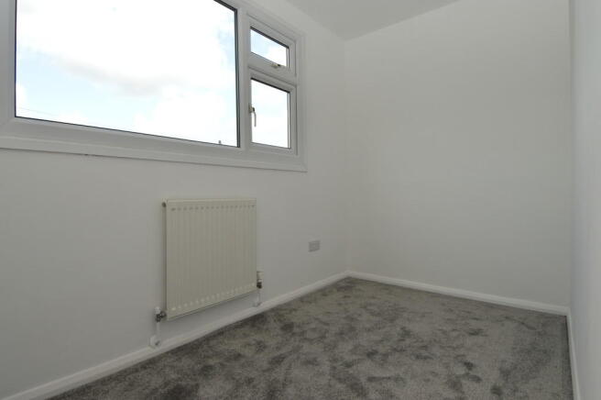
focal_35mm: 18
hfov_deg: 90.1
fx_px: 300
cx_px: 300
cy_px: 200
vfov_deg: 67.3
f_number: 5.6
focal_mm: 12
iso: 140
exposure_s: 1/125
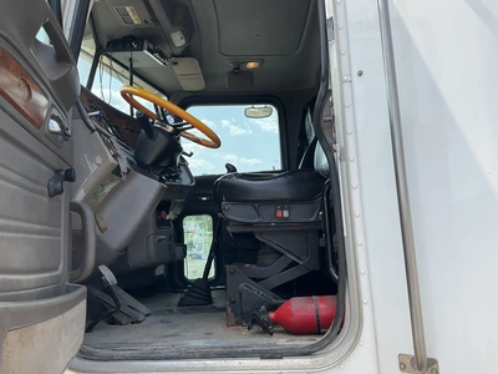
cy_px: 187
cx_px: 249
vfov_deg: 48.2
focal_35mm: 29
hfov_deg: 61.7
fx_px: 417
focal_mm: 3
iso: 25
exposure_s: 1/739
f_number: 1.8
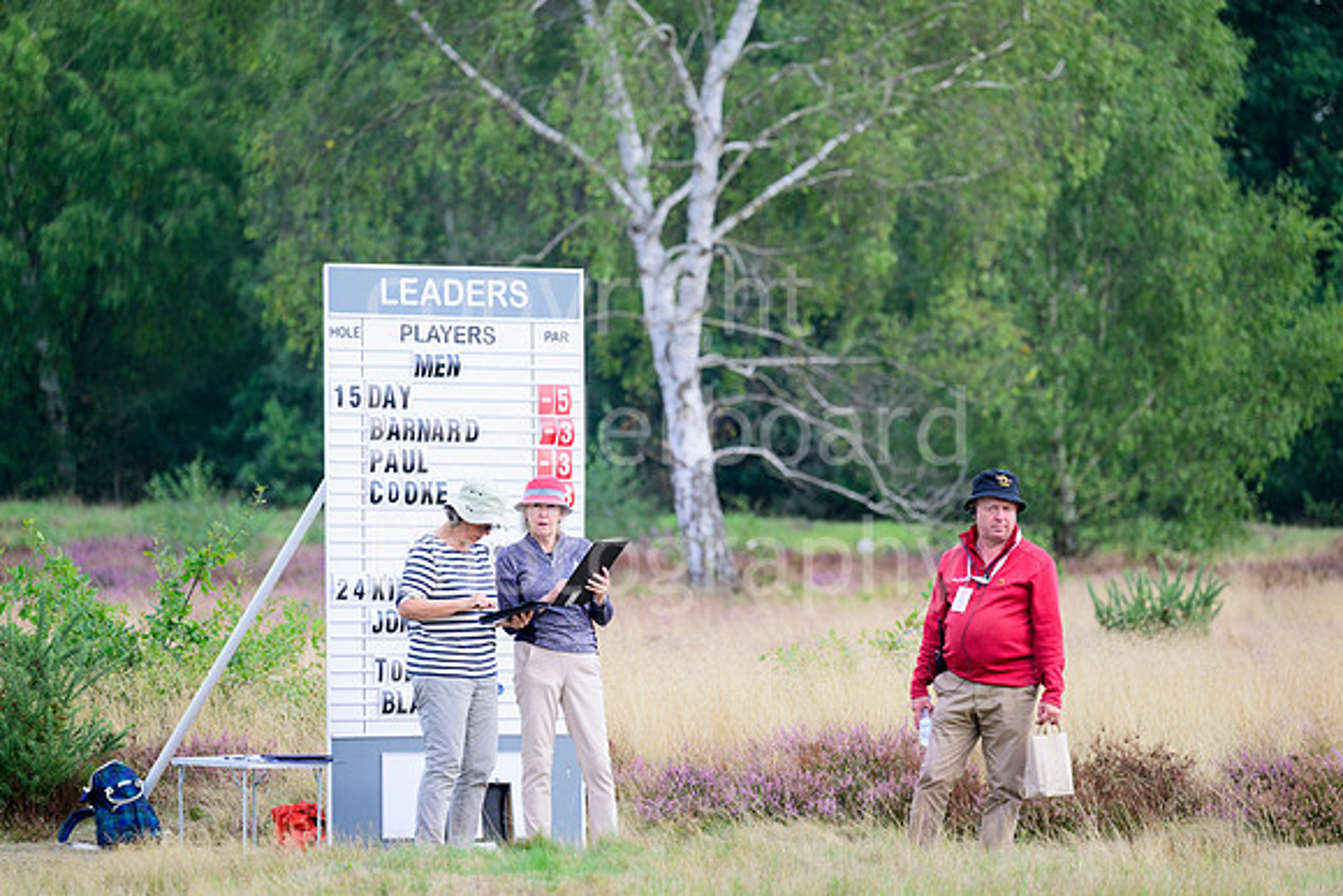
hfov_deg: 7.9
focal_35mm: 260
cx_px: 672
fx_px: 9701
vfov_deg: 5.3
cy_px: 448
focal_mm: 260
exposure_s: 1/1600
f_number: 5.6
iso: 1000
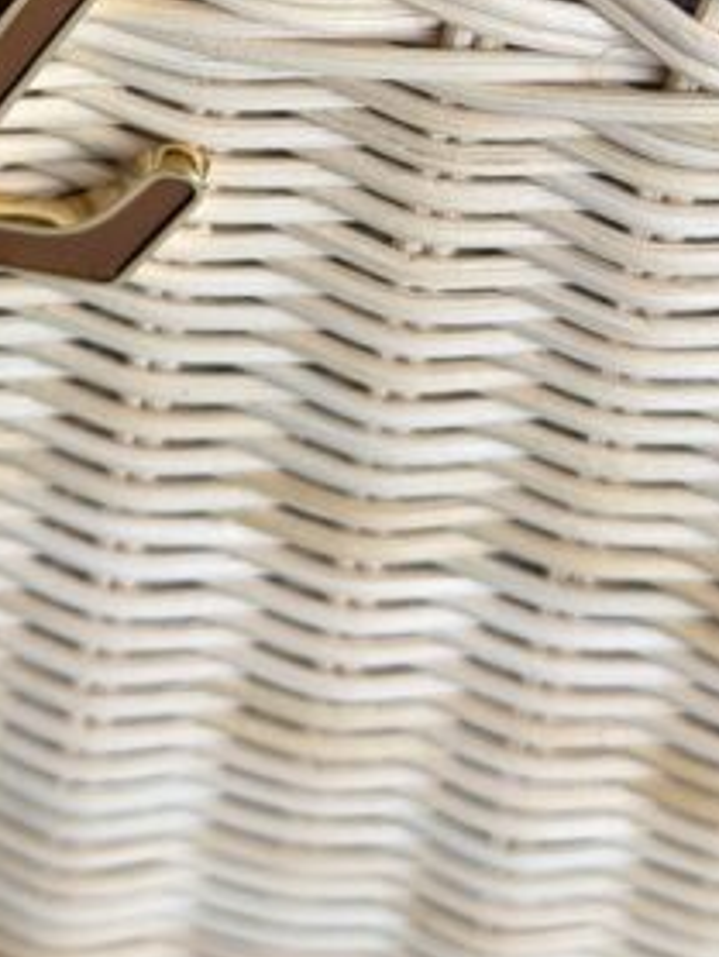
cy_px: -299
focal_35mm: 138
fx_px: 3816
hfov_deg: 10.6
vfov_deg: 13.7
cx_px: -100
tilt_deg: -46.8
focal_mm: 6.76
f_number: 1.78
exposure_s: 1/120
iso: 50
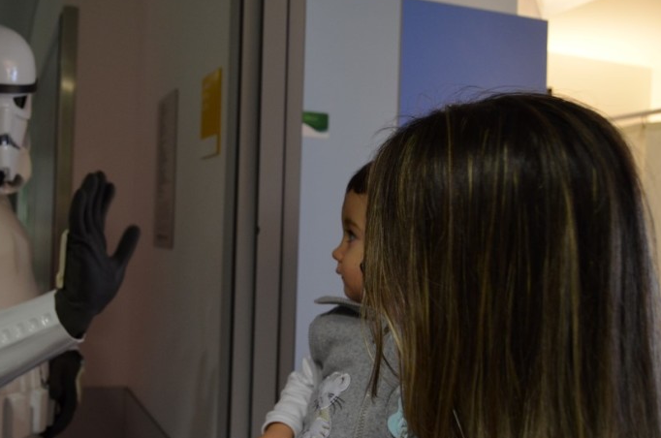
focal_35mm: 38
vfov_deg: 34.9
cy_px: 249
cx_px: 221
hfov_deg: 49.9
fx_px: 696
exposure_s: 1/50
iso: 800
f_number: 3.5
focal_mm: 18
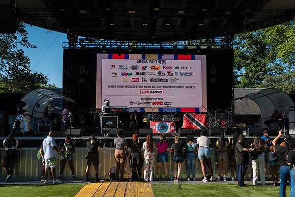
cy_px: 98
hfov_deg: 50.3
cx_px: 148
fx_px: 314
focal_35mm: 38
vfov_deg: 34.8
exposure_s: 1/1600
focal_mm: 38
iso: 400
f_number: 4
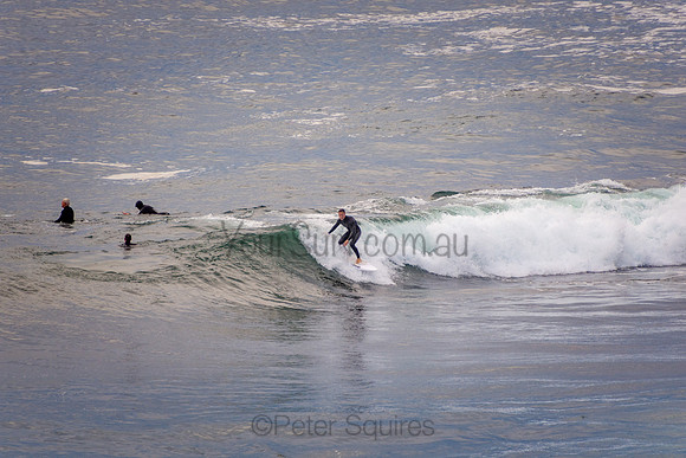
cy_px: 229
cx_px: 343
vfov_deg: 2.3
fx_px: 11435
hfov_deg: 3.4
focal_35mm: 600
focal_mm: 400
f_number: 5.6
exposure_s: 1/800
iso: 400
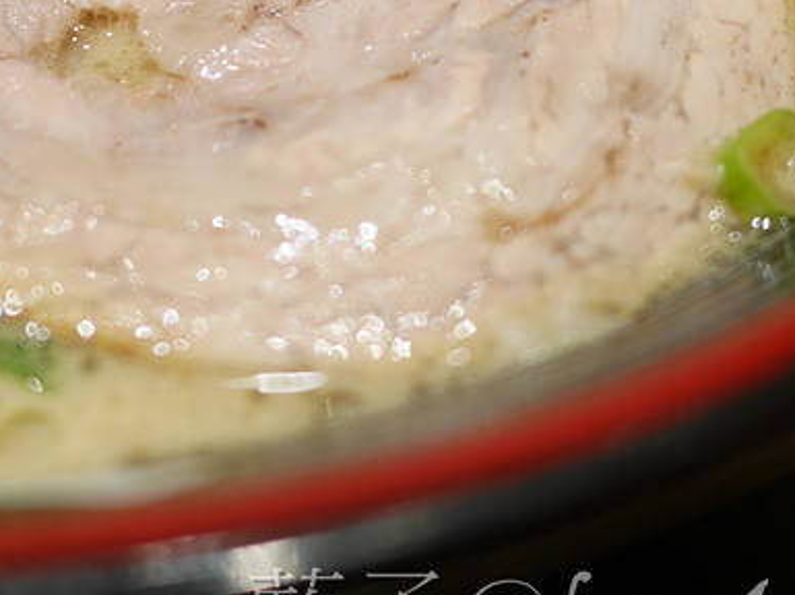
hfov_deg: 25.0
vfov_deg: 18.4
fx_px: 1790
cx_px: 353
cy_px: -2
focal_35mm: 78
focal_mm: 15
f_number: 2.2
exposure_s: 1/160
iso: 200
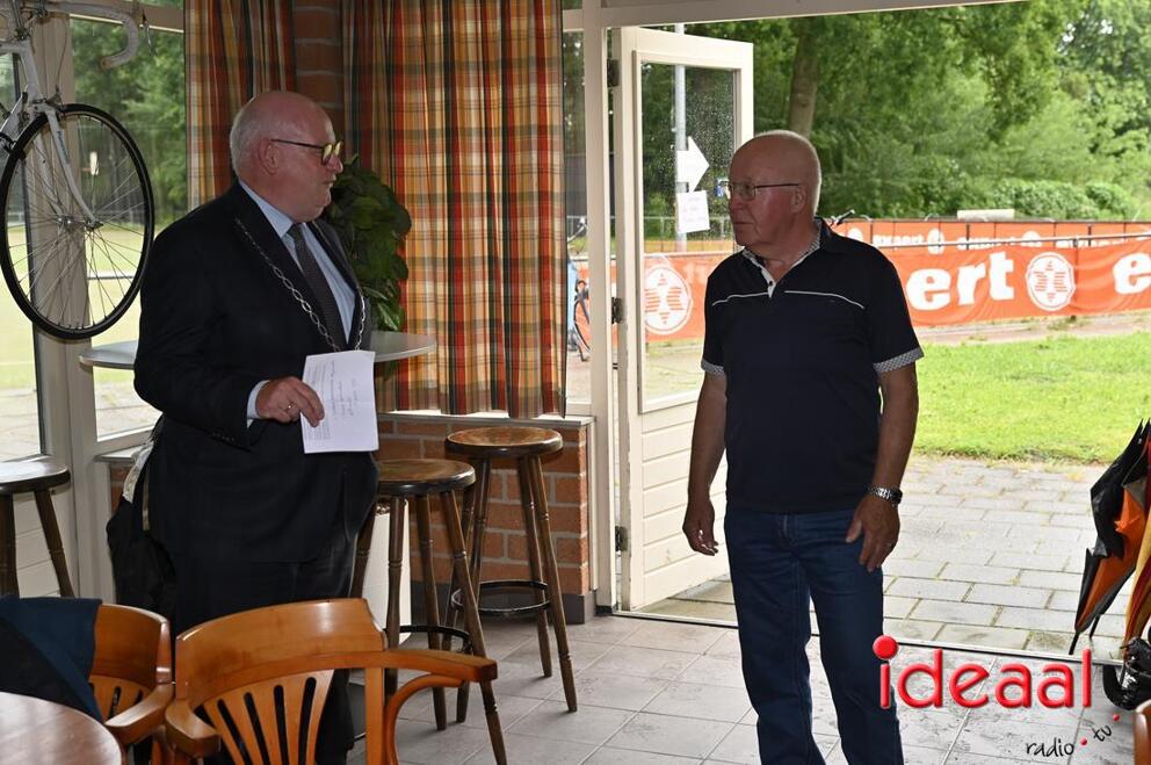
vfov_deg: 26.9
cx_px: 576
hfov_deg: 39.6
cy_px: 382
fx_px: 1597
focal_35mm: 50
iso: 200
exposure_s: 1/100
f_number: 5
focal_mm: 50
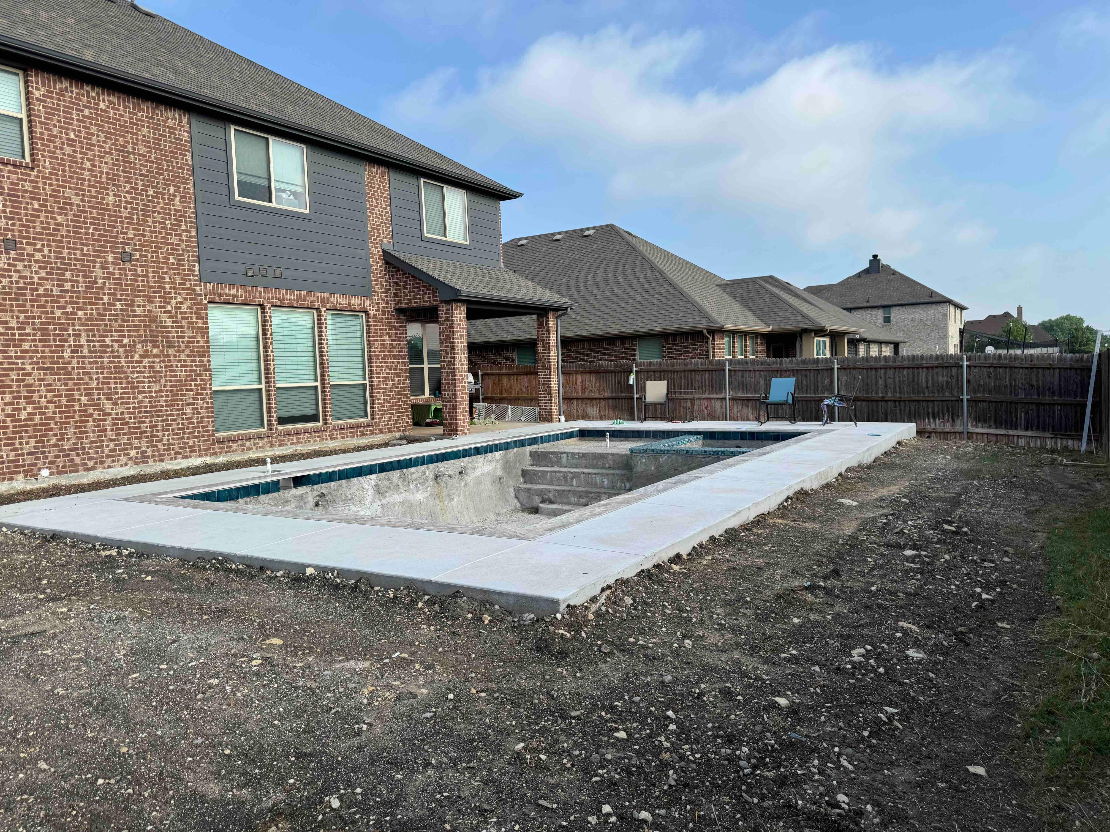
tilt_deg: -2.9
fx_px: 770
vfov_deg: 56.8
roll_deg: +1.6
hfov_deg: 71.6
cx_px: 555
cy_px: 416
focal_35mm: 24
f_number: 1.78
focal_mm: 6.76
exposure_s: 1/3413
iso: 80
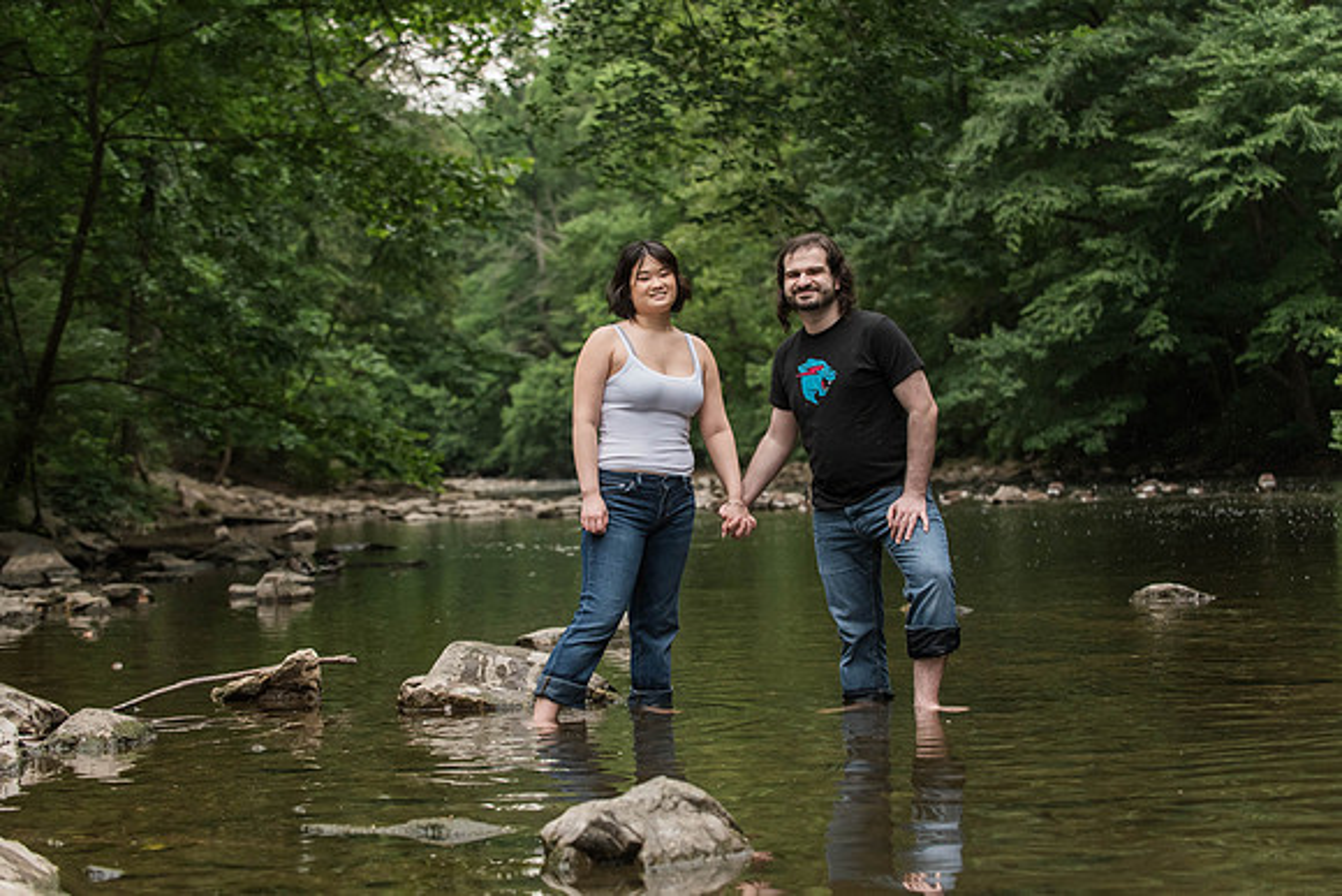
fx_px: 2730
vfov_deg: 18.6
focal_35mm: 73
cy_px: 446
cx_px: 672
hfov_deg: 27.6
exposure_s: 1/400
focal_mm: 70
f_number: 4
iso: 1600
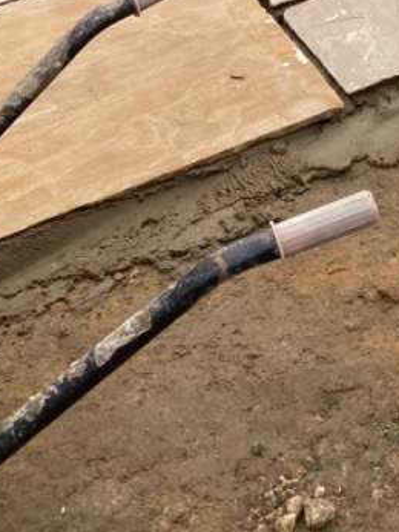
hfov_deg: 15.9
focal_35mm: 90
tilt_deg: -23.2
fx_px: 1384
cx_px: 447
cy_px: -241
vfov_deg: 19.3
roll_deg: +0.6
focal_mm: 4.25
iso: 32
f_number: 1.8
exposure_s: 1/349
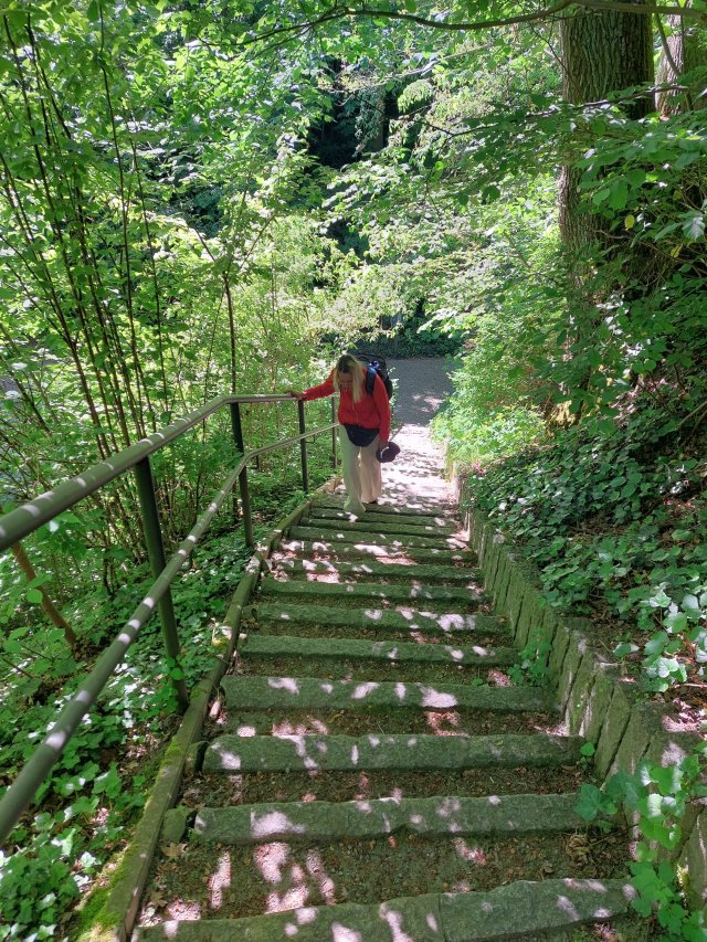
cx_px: 354
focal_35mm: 24
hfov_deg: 56.8
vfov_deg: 71.6
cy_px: 471
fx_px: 653
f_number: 1.8
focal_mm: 5.23
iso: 25
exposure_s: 1/100
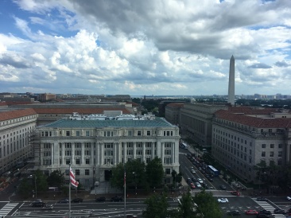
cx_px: 146
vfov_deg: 48.2
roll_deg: -0.5
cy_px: 109
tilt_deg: -2.0
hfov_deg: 61.7
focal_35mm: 29
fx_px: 244
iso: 25
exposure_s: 1/561
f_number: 2.2
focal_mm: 4.15
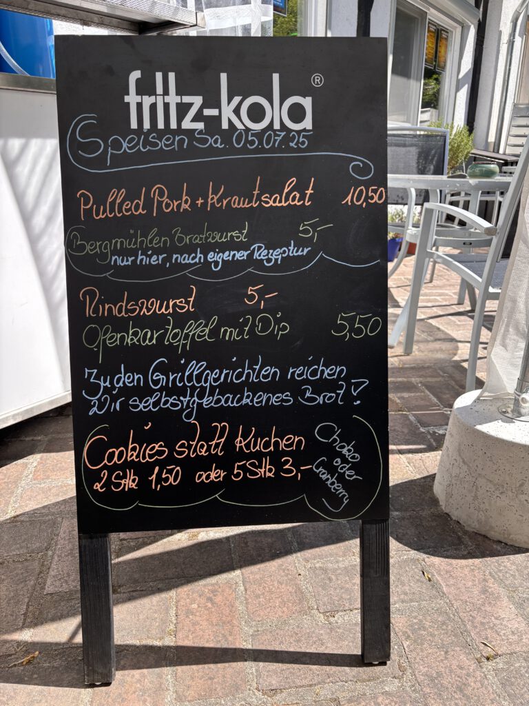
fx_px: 530
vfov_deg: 67.3
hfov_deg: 53.1
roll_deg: -1.2
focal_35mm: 26
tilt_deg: -19.4
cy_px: 353
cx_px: 264
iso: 50
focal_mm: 5.96
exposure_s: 1/684
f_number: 1.6
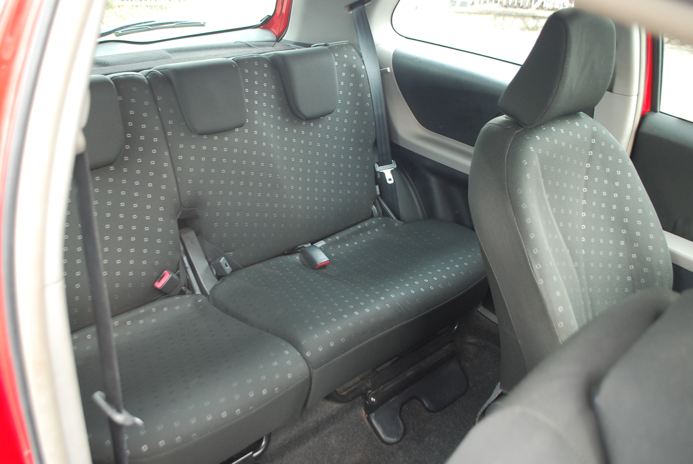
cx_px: 346
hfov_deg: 61.9
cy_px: 232
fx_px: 578
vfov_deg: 43.7
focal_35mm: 30
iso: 400
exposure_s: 1/15
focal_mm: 20
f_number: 3.8
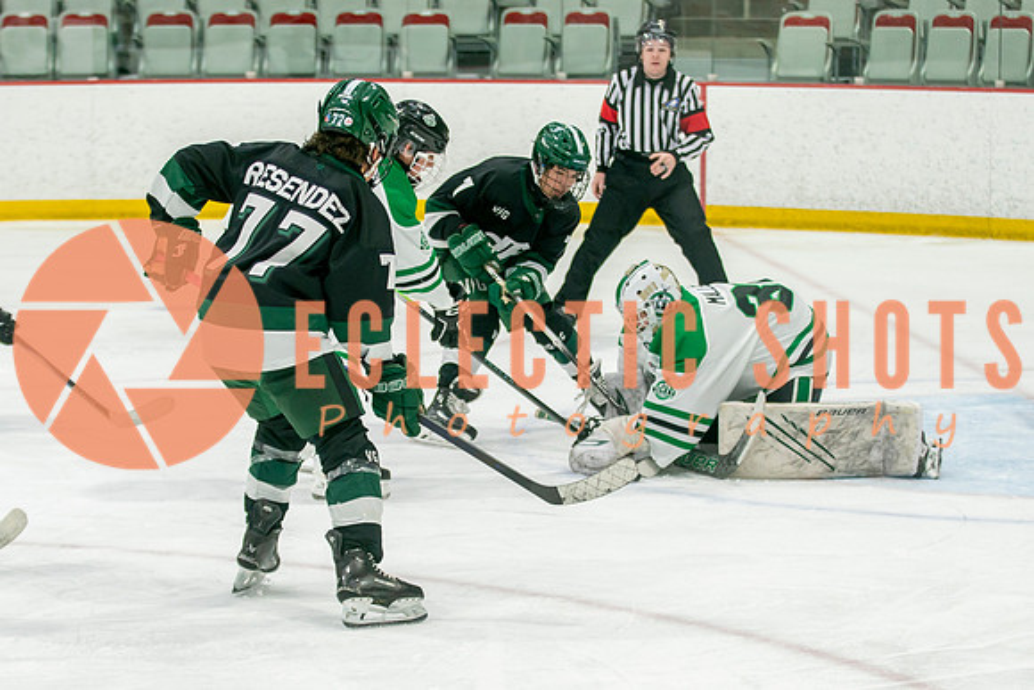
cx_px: 402
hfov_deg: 15.8
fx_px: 3718
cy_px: 369
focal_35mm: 129
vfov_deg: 10.6
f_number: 3.2
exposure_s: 1/640
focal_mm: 70
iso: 800
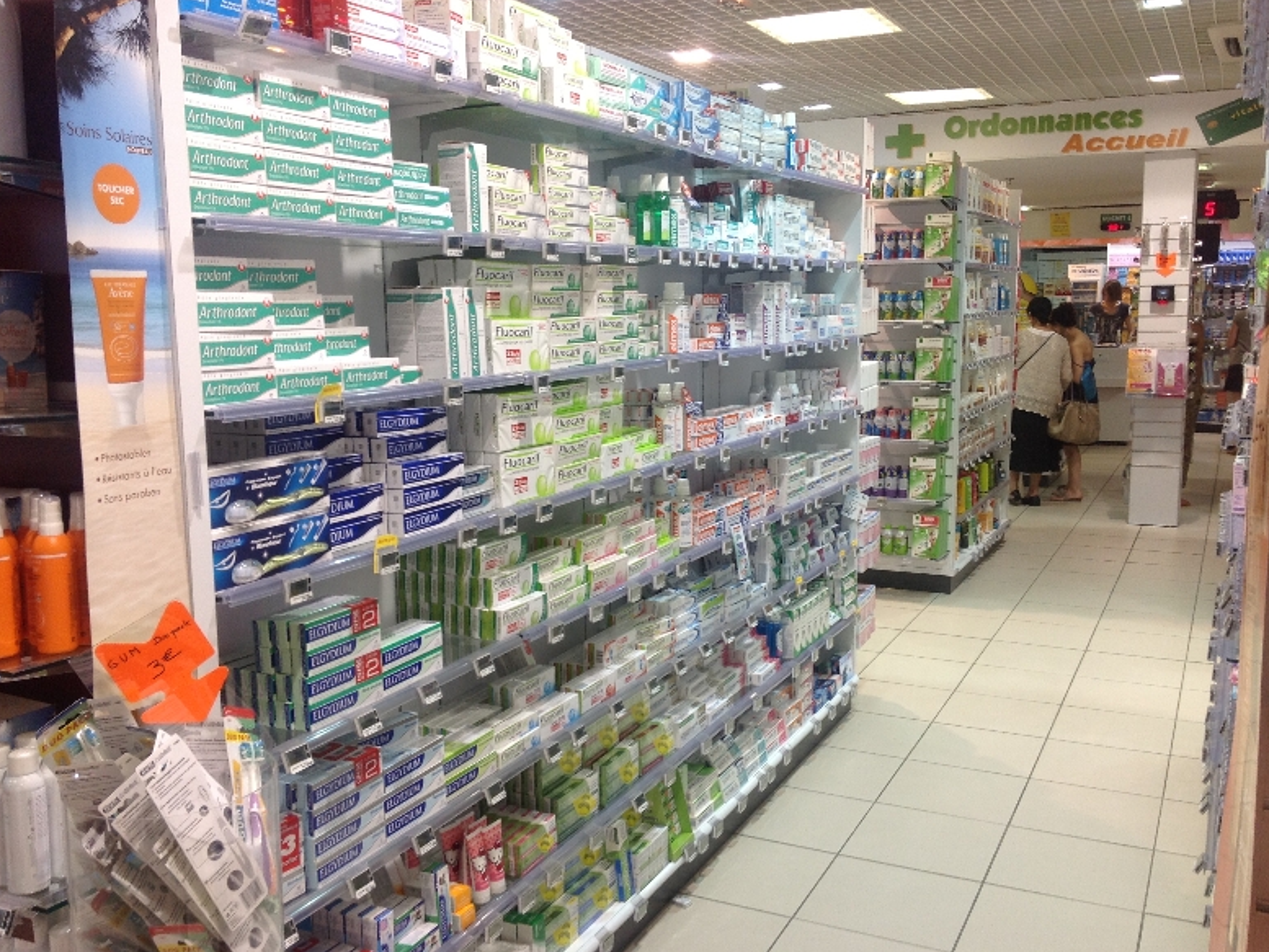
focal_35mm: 36
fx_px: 1320
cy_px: 485
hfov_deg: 51.3
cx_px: 629
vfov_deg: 39.7
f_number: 2.4
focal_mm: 4.28
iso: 50
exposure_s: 1/50
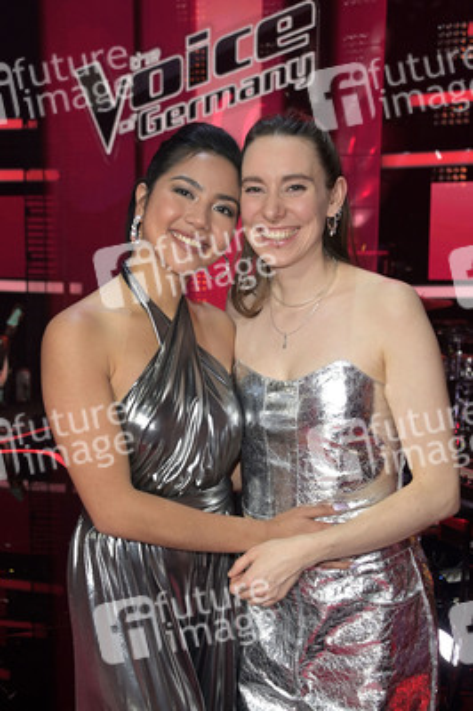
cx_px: 236
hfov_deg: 29.8
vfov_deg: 43.6
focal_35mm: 45
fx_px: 888
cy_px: 356
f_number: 5
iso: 2500
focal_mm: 45
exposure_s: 1/125
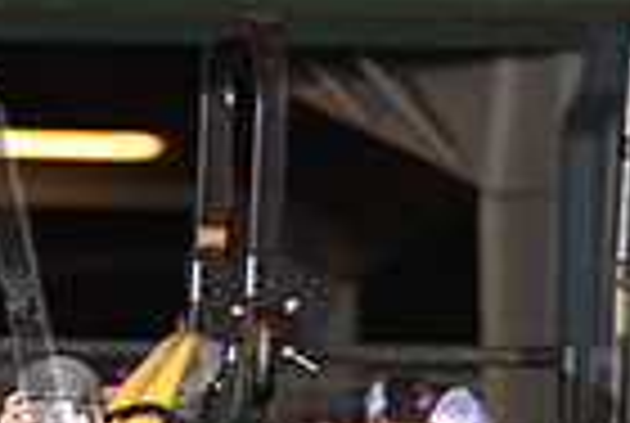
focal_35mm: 1280
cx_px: -598
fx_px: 22448
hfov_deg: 1.6
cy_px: 677
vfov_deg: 1.1
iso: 1000
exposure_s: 1/250
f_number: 5.6
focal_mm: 310
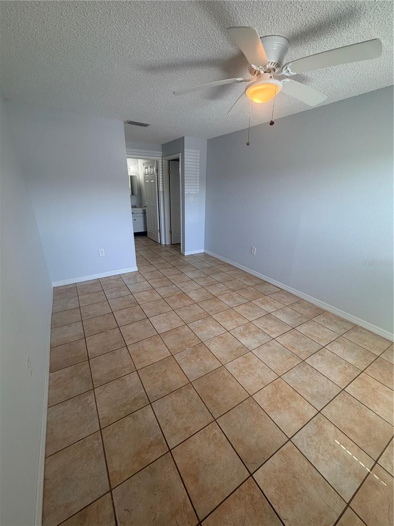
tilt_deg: -18.5
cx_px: 197
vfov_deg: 102.1
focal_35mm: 14
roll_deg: -1.0
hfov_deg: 85.7
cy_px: 263
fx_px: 212
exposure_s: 1/120
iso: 160
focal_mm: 2.22
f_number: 2.2
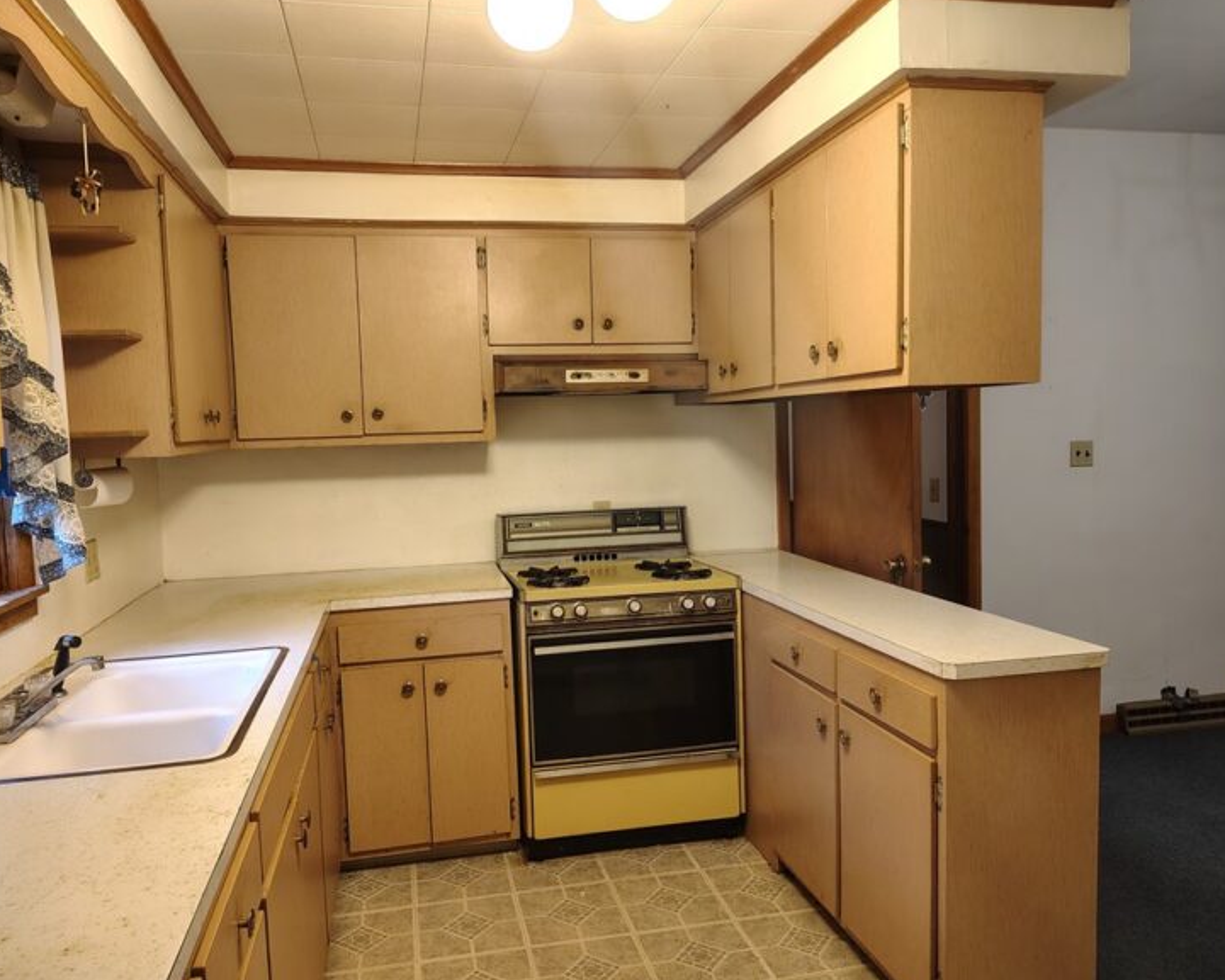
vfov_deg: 54.9
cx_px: 590
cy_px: 498
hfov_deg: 66.0
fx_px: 943
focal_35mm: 26
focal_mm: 5.56
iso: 863
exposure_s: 1/60
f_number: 1.8
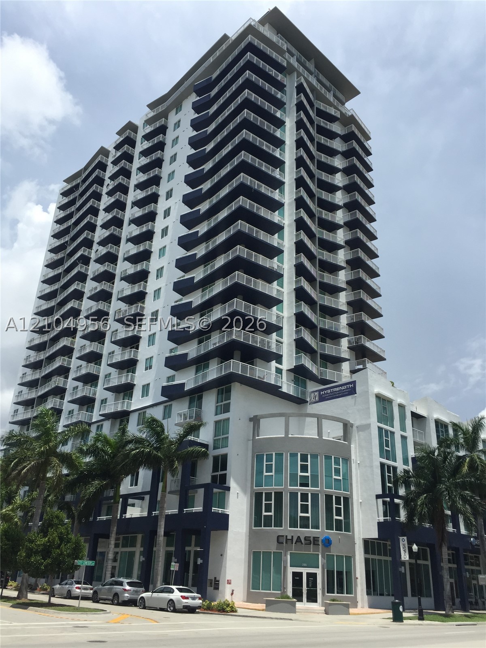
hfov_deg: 48.2
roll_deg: -1.6
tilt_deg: +25.9
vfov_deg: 61.7
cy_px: 324
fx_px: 543
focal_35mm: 29
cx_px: 243
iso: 32
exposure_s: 1/2825
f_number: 2.2
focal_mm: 4.15
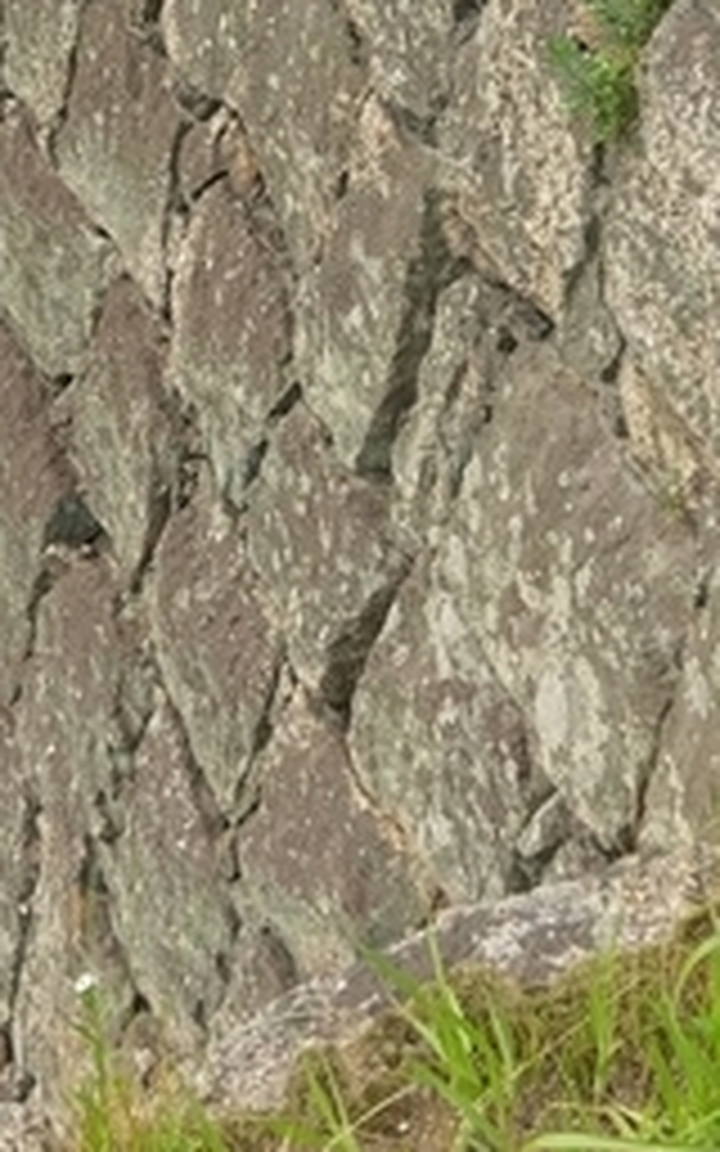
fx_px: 2700
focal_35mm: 86
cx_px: 148
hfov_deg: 15.1
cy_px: 90
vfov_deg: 23.4
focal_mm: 4.58
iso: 100
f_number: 1.8
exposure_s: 1/960
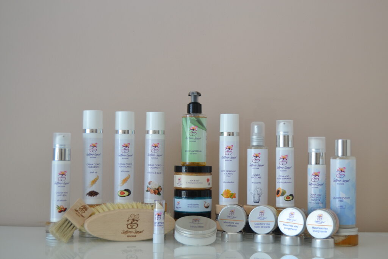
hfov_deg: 35.0
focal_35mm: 57
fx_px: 614
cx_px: 194
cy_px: 130
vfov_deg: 23.8
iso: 280
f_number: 5.6
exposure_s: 1/125
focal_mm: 38
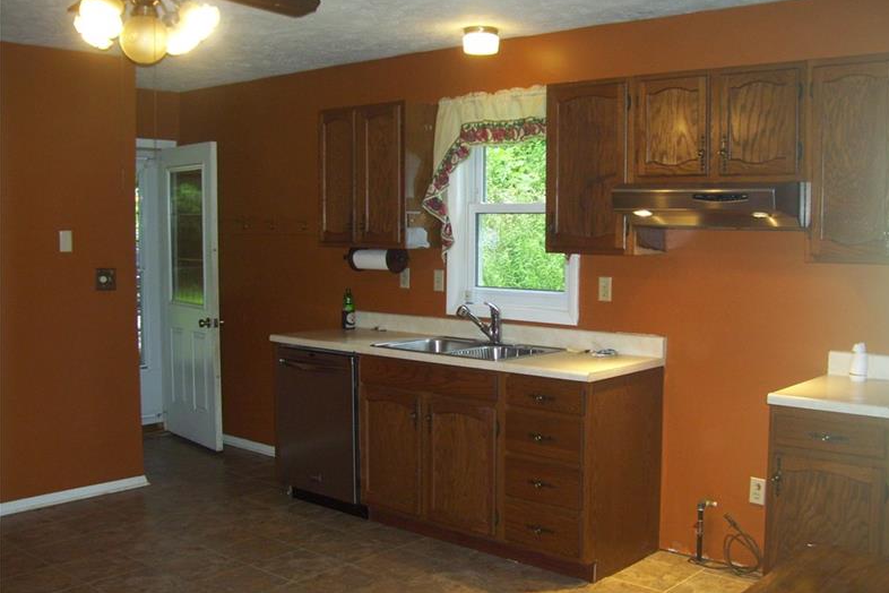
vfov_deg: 35.1
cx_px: 450
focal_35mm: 38
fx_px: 938
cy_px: 300
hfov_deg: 50.7
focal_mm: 6
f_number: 2.7
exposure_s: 1/60
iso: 200
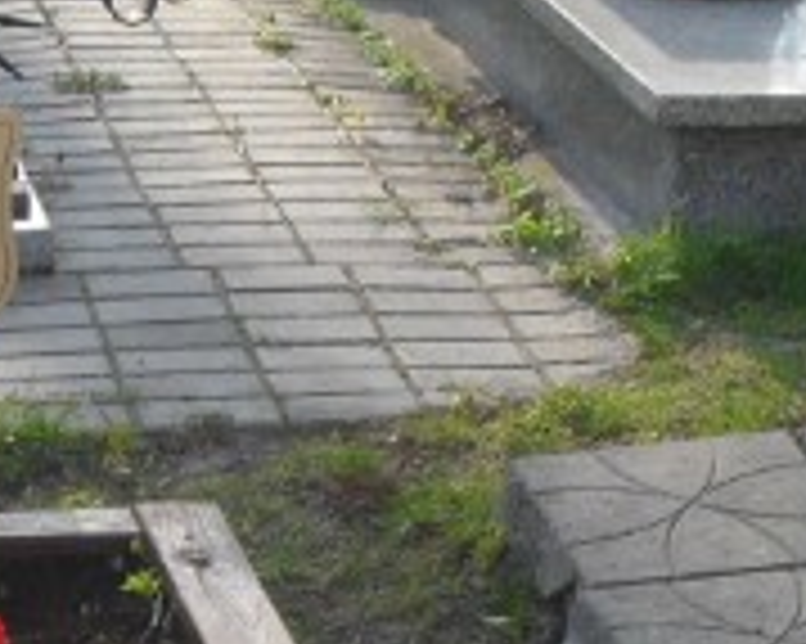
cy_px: 811
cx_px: 221
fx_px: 2909
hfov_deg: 15.7
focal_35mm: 122
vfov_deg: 12.3
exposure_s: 1/250
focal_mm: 6.3
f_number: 3.2
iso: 100
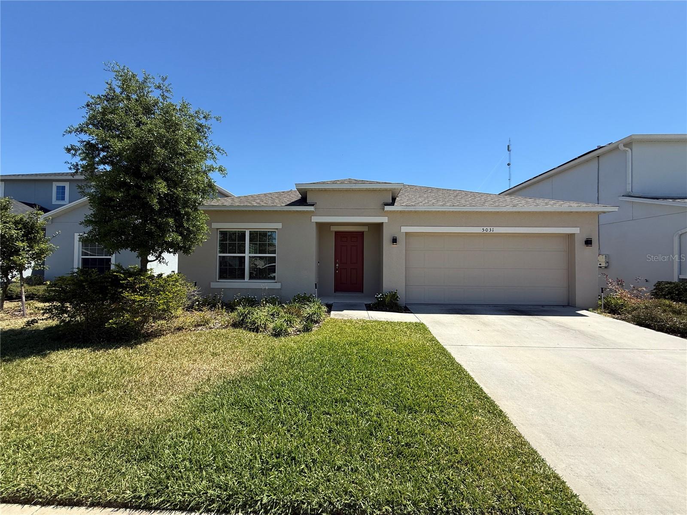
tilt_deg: +1.3
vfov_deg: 85.7
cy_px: 258
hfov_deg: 102.1
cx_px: 344
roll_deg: -0.7
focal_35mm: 14
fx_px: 278
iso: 50
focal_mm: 2.22
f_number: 2.2
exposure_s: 1/1534
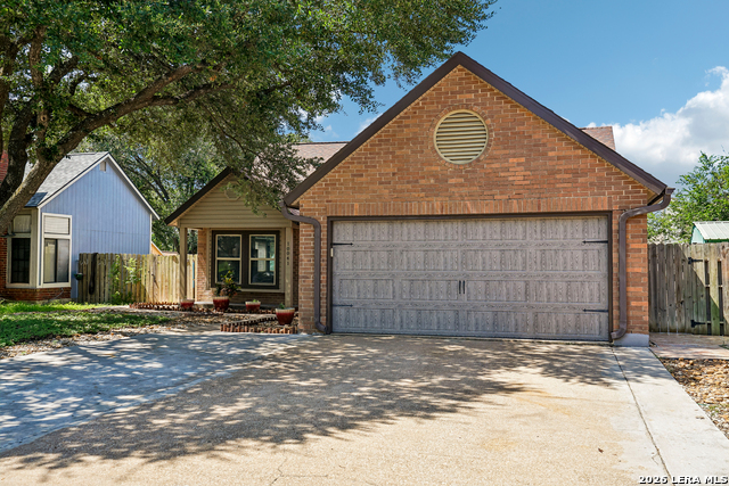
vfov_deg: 38.9
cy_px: 243
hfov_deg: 55.8
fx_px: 689
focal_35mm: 34
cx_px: 364
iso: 200
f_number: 8
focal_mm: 34
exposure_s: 1/250
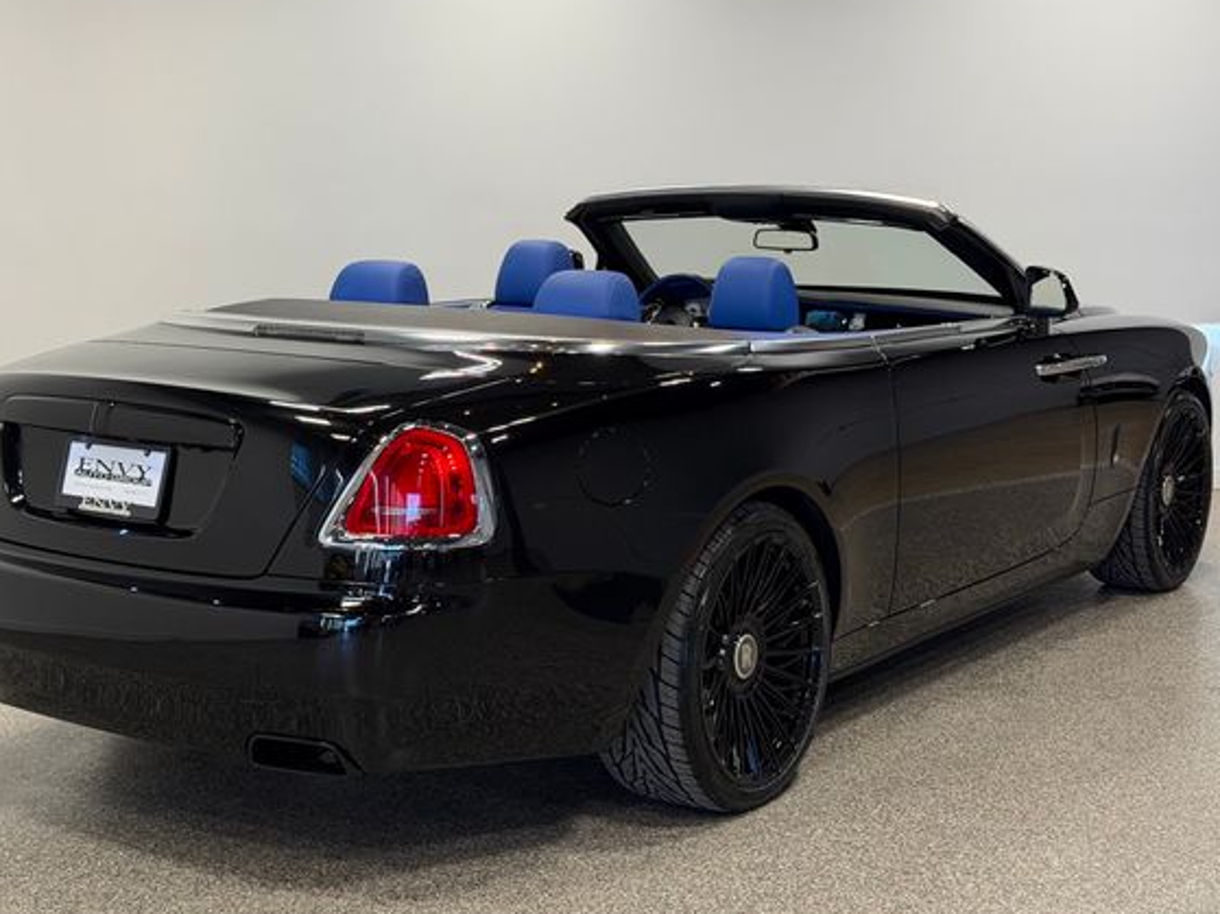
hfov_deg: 34.9
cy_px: 423
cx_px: 557
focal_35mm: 55
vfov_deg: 26.5
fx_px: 1938
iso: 50
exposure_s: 1/220
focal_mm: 6.76
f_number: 1.78
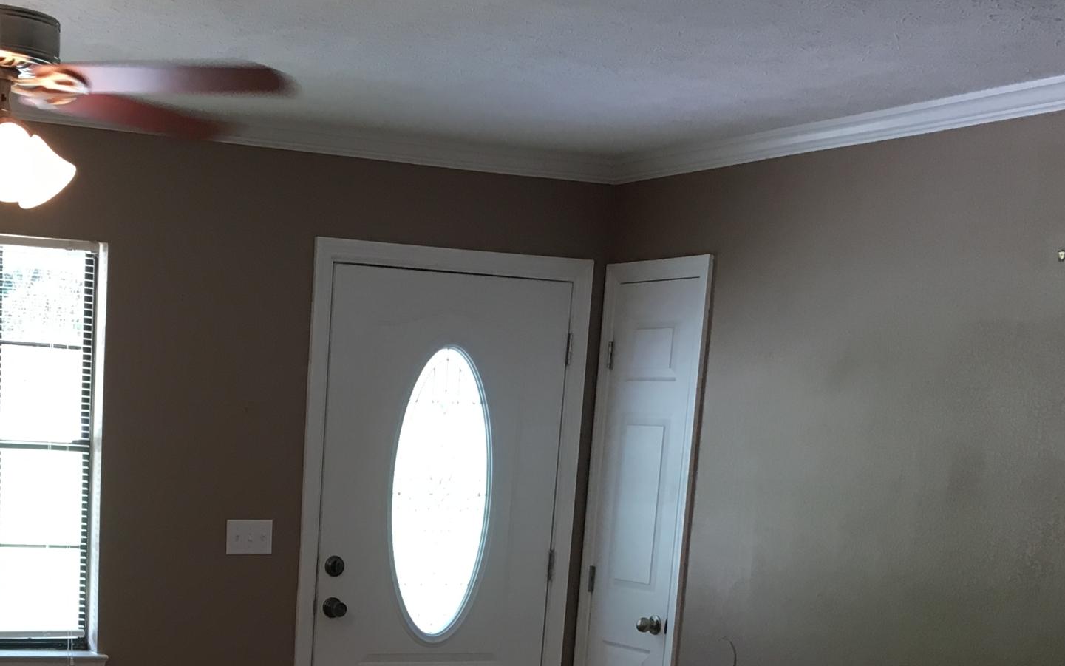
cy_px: 818
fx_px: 1858
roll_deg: -2.0
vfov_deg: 19.1
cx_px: 269
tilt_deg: -11.8
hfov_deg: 31.4
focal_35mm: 64
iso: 50
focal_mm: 4.15
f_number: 2.2
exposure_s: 1/30
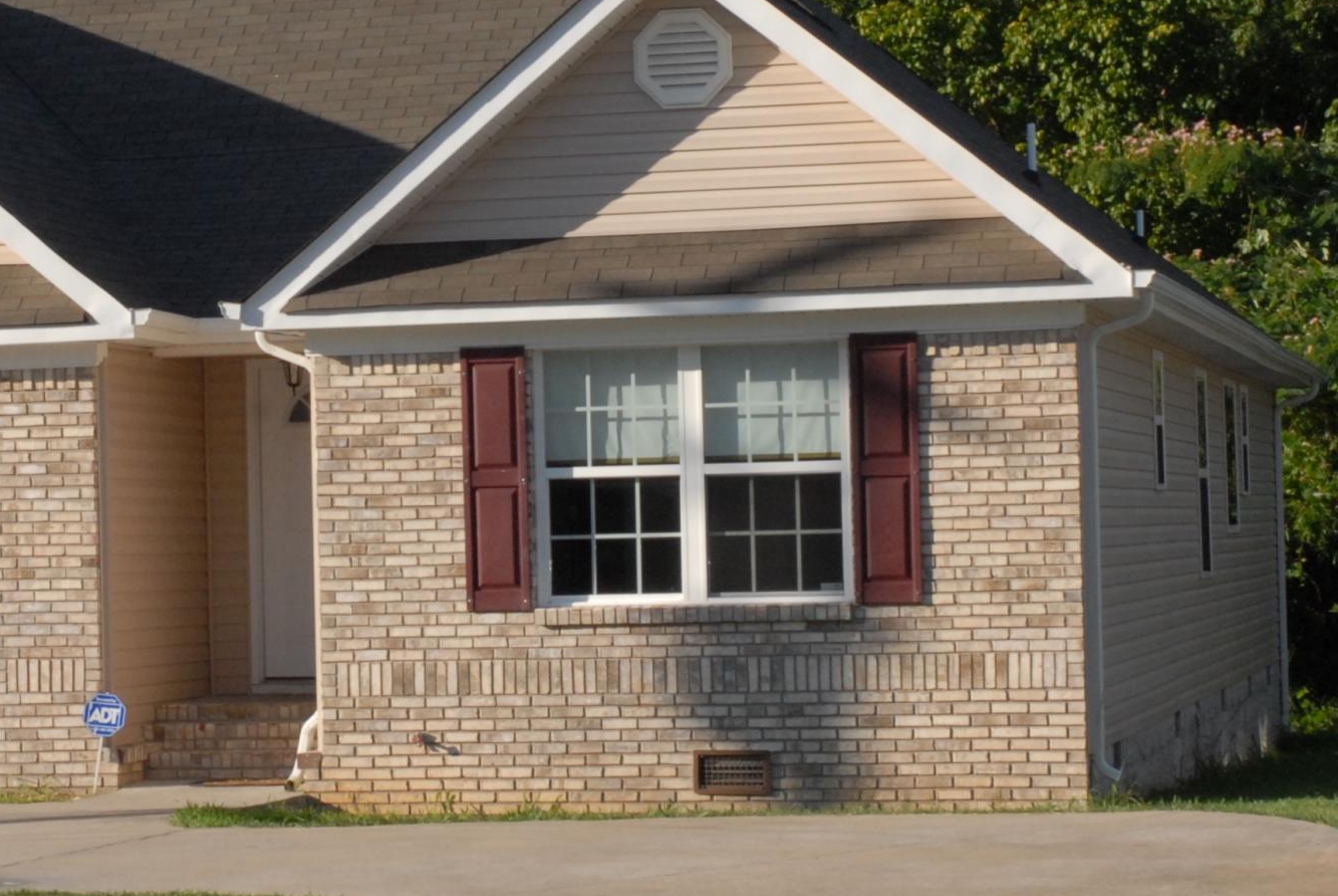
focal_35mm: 118
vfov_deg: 11.6
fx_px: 4395
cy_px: 340
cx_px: 338
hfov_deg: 17.2
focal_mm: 35
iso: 400
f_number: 16
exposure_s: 1/180
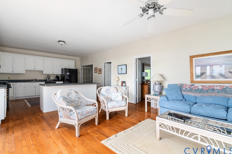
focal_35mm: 17
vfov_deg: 70.4
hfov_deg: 93.2
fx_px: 110
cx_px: 110
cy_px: 76
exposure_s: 1/2.5
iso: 640
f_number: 7.1
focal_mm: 16
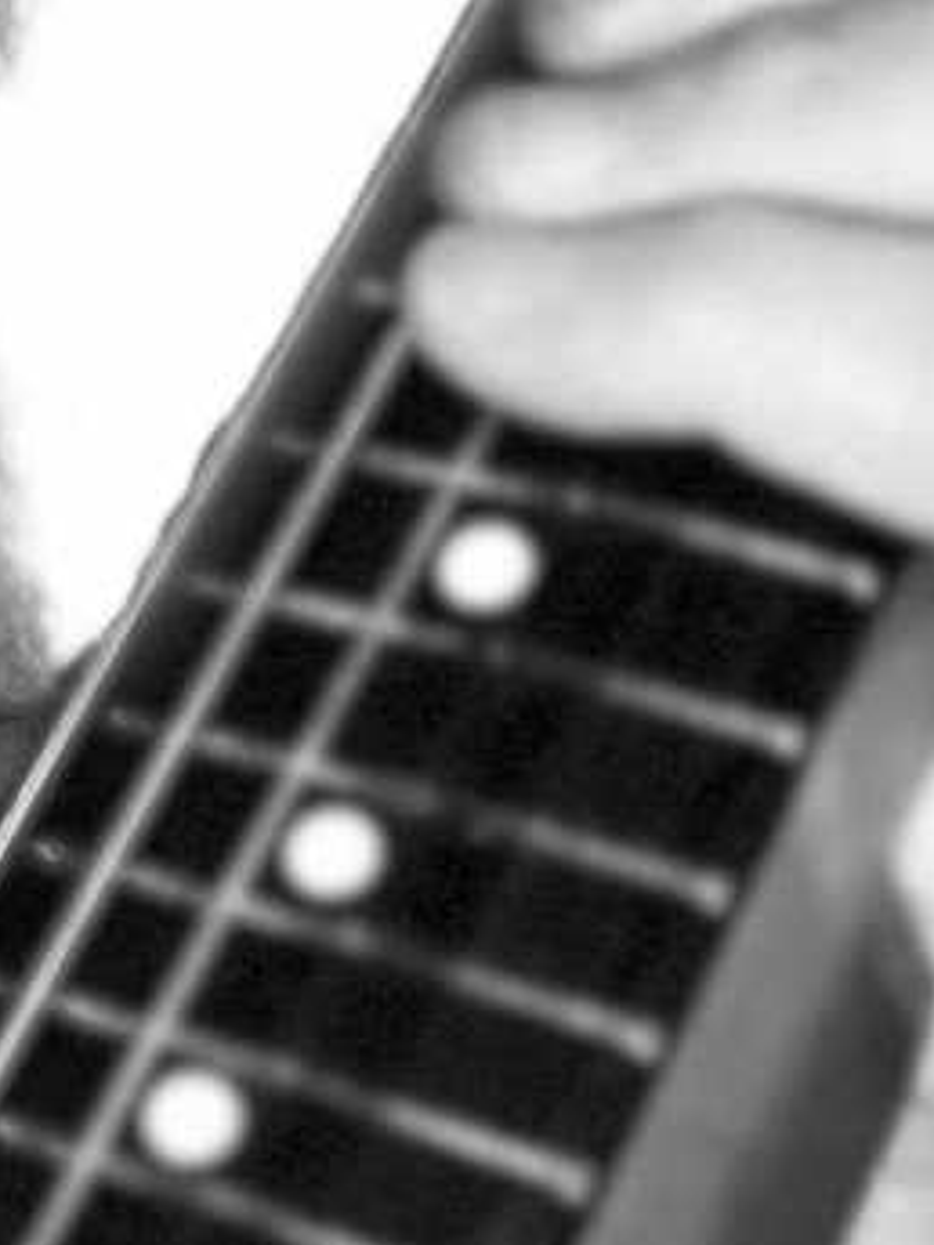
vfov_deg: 14.4
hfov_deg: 10.0
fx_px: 4929
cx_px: -925
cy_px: 612
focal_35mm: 137
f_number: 2.2
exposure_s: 1/16
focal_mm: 2.71
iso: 800
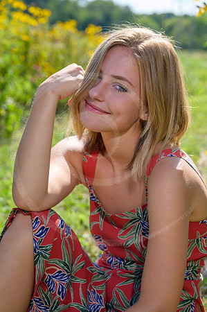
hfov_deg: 16.0
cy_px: 156
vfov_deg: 23.9
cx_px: 104
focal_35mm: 85
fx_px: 735
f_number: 5.6
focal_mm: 85
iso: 200
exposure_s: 1/1600
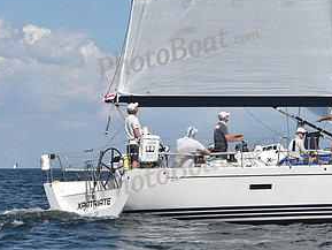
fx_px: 1813
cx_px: 319
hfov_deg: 10.4
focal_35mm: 189
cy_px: 95
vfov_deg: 7.9
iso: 320
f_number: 10
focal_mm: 98
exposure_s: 1/1250
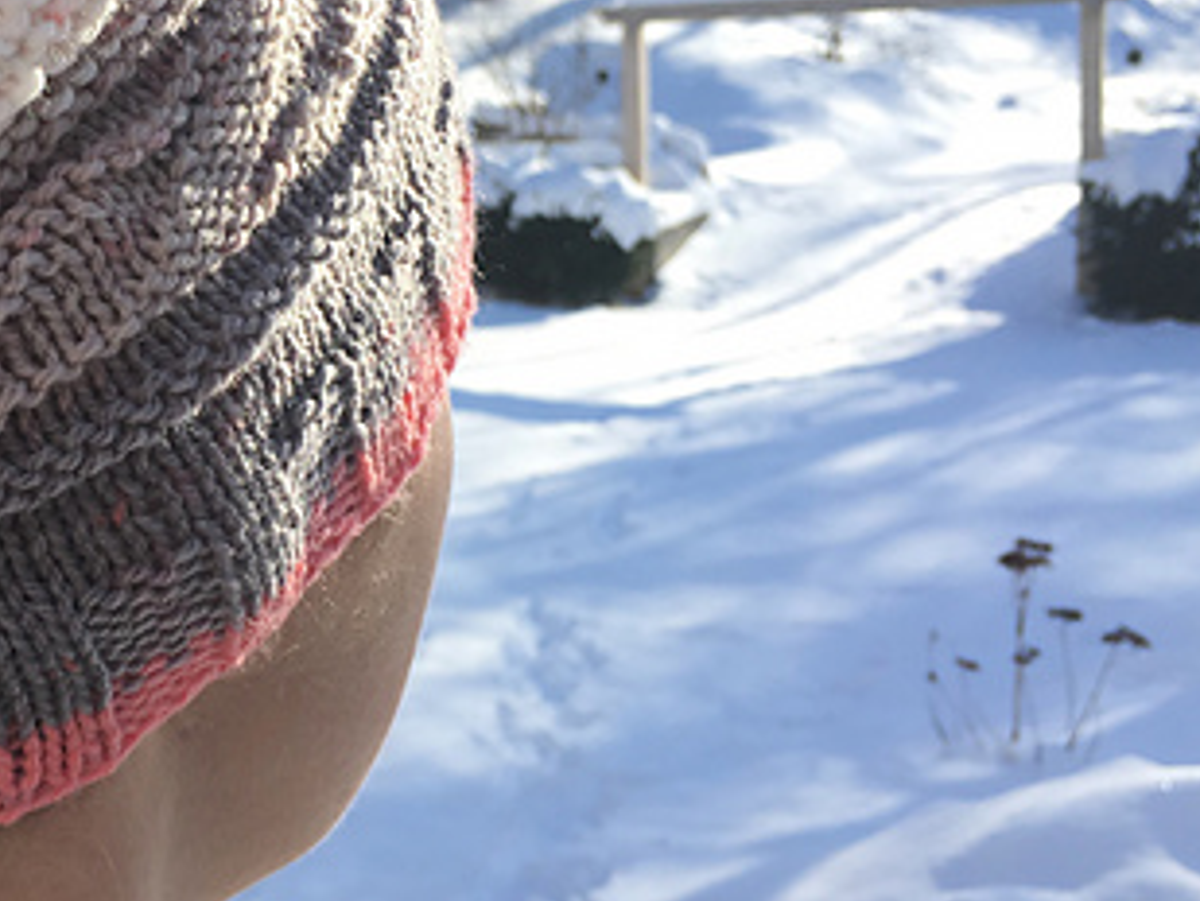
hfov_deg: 30.6
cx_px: 89
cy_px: 280
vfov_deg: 24.3
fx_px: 2081
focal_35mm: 60
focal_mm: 4.15
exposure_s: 1/785
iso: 25
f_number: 2.2
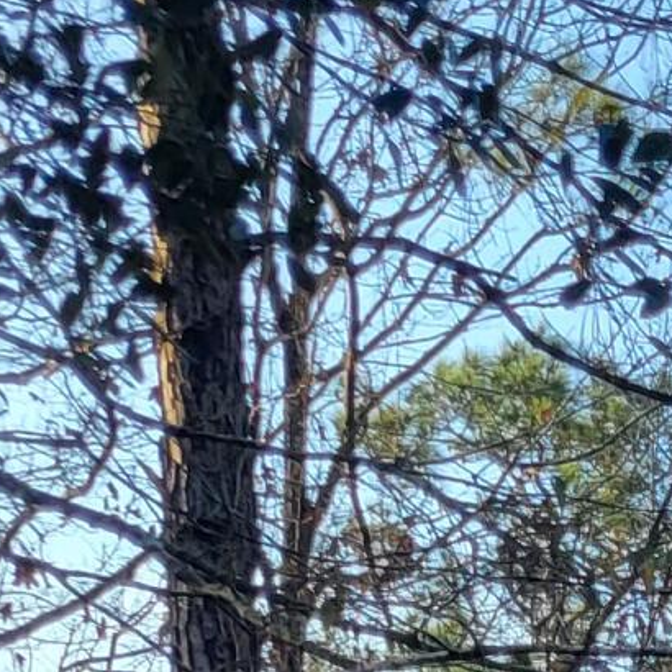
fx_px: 3690
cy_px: 1757
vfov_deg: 9.1
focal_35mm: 168
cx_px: 1986
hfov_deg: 8.7
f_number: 1.8
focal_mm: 5.4
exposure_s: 1/319
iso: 40
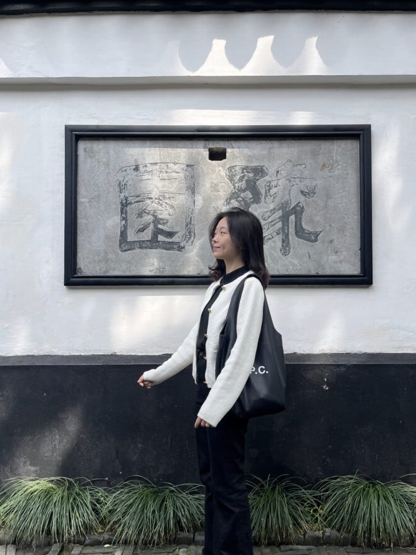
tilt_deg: +2.4
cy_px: 296
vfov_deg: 59.9
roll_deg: +0.3
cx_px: 227
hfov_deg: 46.8
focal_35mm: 30
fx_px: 480
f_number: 1.6
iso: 50
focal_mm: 5.1
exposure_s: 1/906
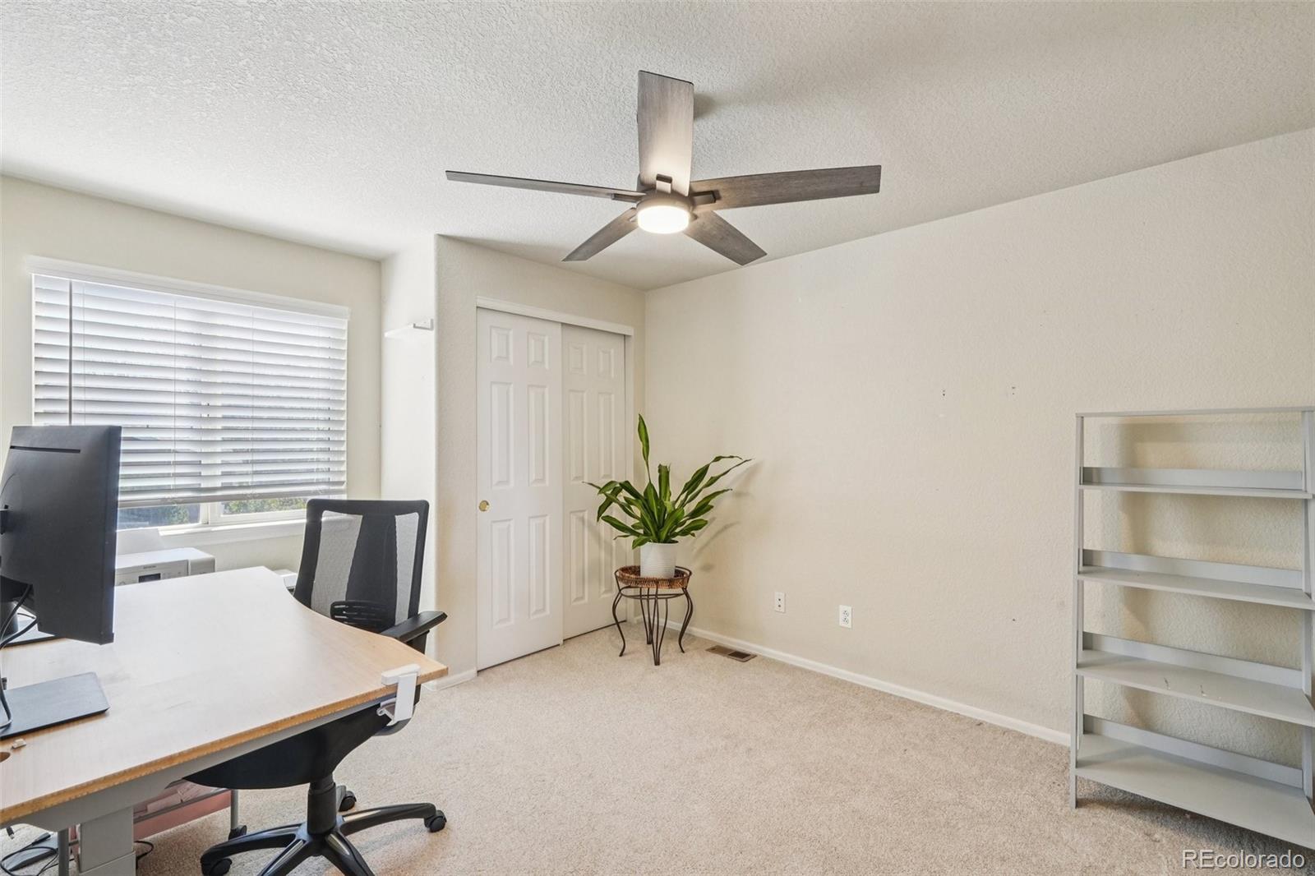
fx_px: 548
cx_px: 658
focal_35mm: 15
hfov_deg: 100.4
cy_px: 438
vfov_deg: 77.3
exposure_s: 1/10
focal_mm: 10
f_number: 8
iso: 800
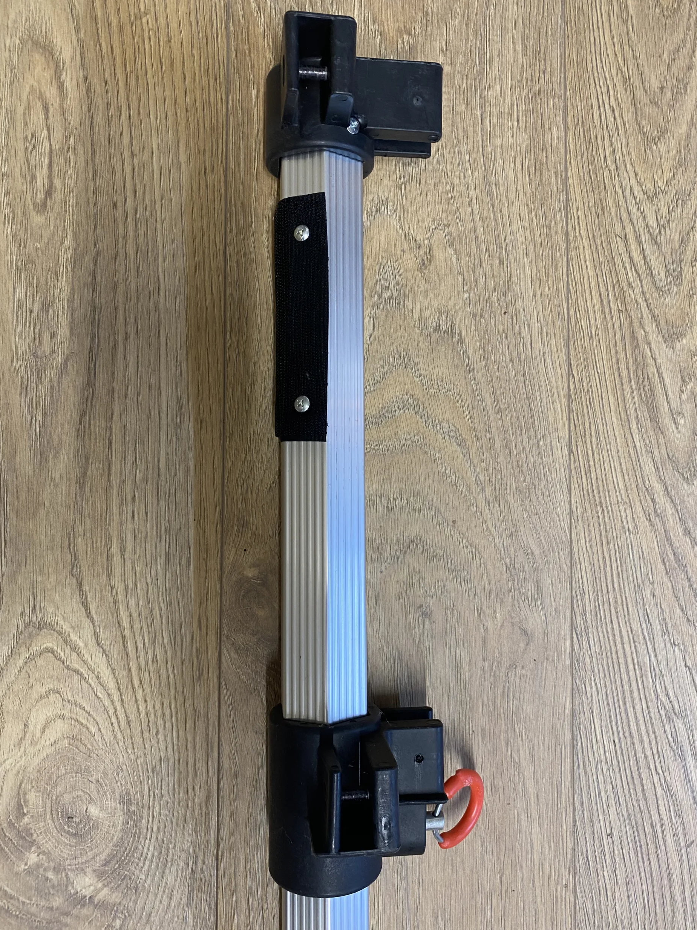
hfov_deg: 51.4
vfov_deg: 65.3
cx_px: 349
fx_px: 725
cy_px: 448
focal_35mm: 27
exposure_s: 1/50
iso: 100
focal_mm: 4.25
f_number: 1.8
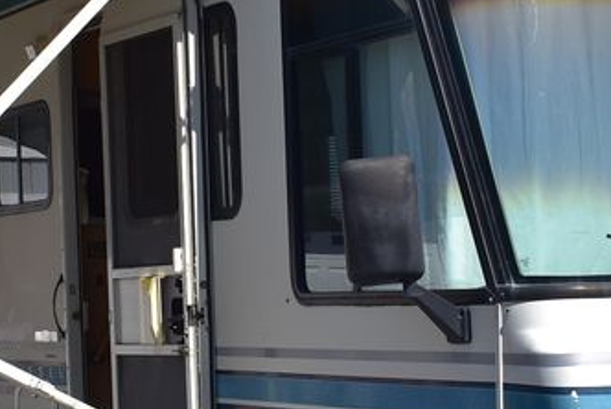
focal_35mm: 116
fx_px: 1963
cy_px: 348
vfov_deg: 11.8
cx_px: 315
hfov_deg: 17.7
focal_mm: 25
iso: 360
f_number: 11
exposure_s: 1/500
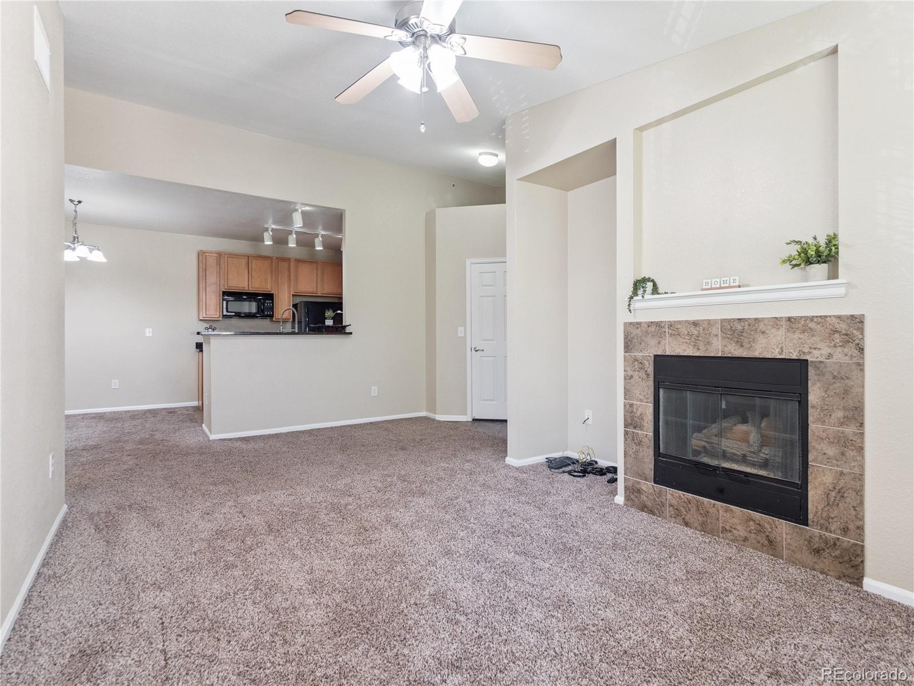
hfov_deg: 87.8
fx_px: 475
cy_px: 343
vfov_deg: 71.6
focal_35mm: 18
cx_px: 457
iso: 400
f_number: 4
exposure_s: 1/40
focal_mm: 9
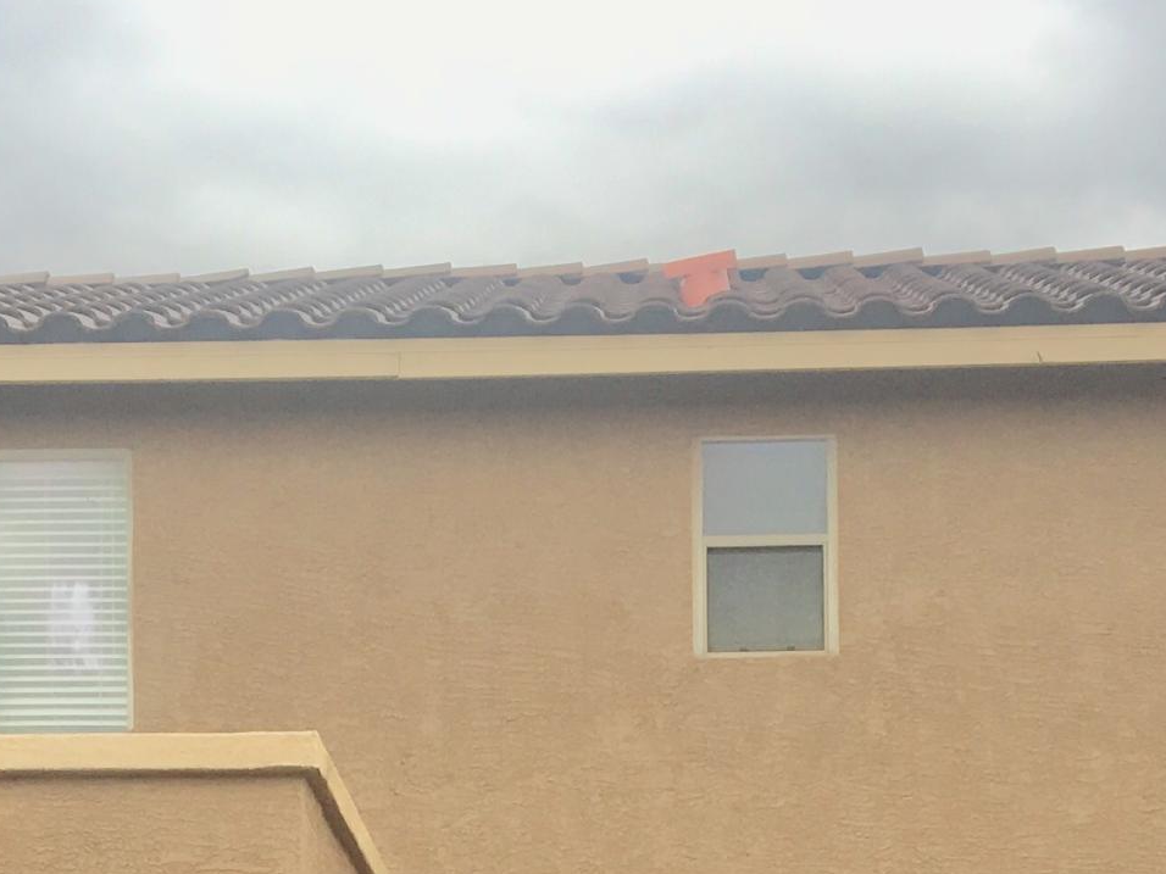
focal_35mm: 91
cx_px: 585
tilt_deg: -0.1
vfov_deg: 15.1
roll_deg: -0.1
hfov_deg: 21.5
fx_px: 3065
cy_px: 1303
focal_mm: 4.15
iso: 25
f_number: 2.2
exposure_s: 1/345
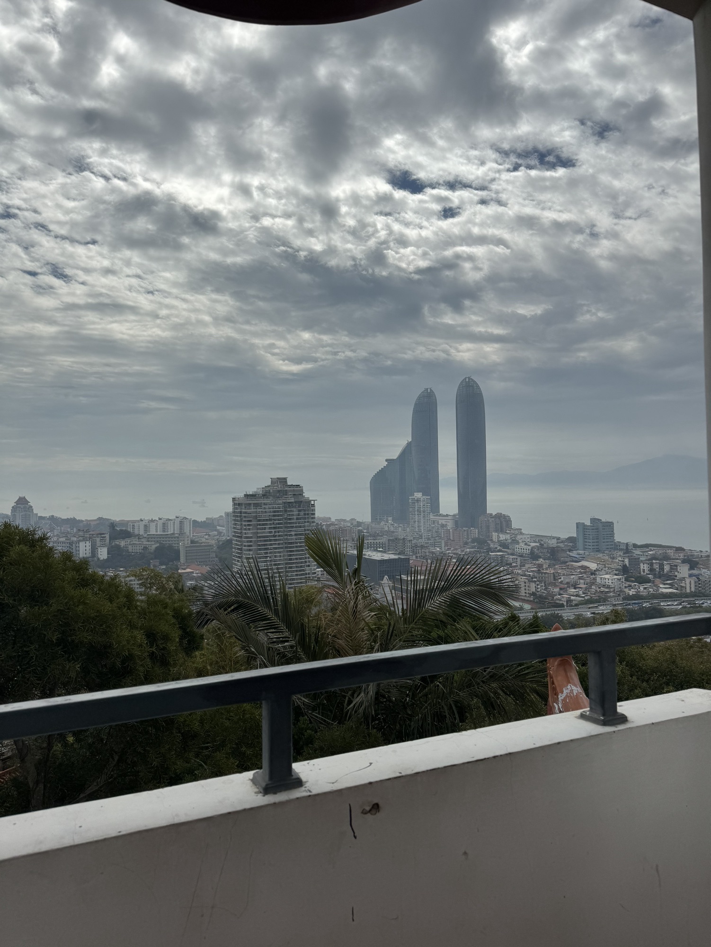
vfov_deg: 71.6
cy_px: 474
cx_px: 356
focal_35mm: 24
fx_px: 657
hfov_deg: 56.9
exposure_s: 1/20000
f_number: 1.78
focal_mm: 6.86
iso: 80
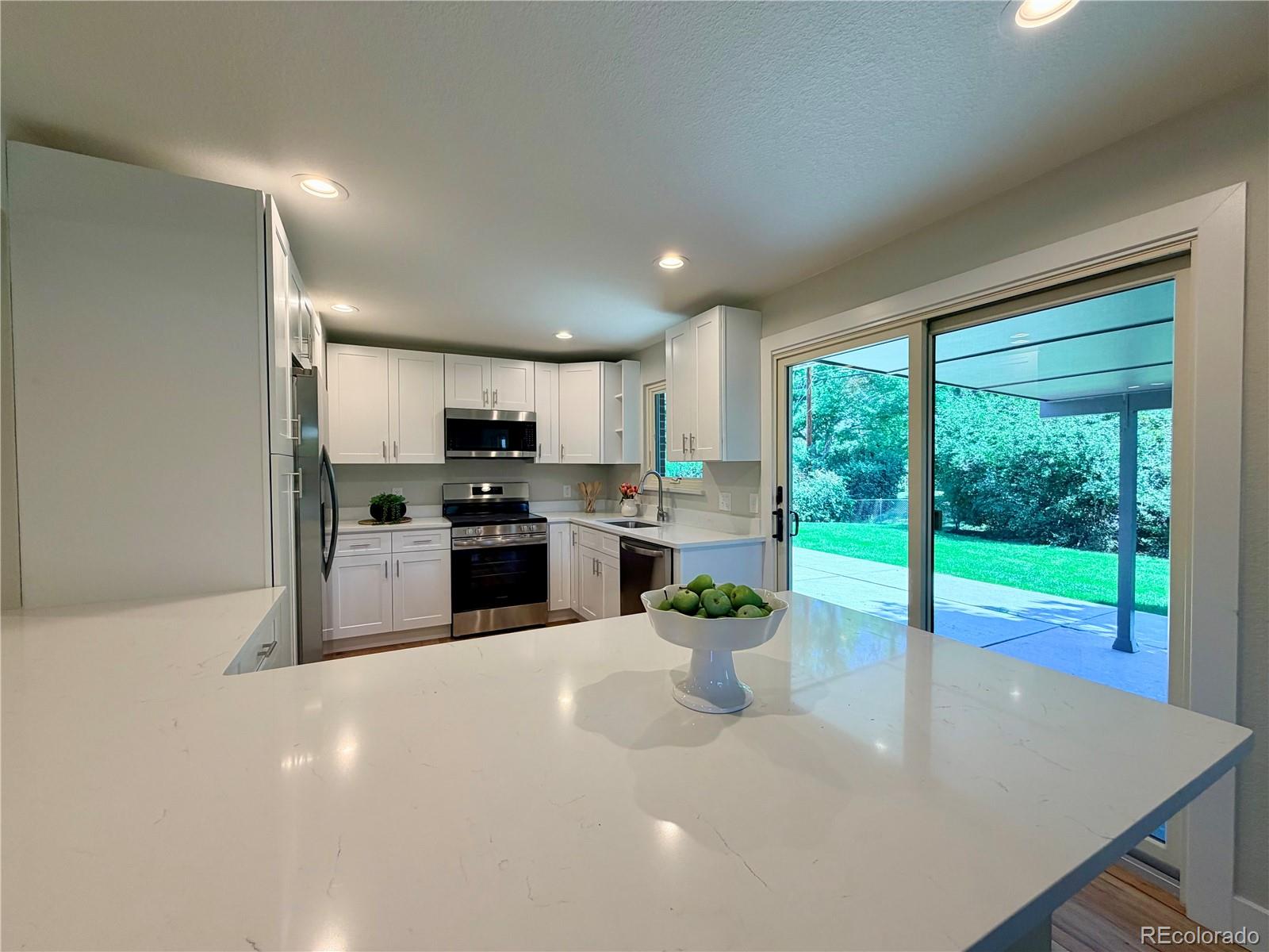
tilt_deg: -1.4
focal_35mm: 14
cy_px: 476
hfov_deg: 102.1
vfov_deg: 85.7
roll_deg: +0.7
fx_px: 513
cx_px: 634
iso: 80
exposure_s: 1/120
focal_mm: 2.22
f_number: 2.2
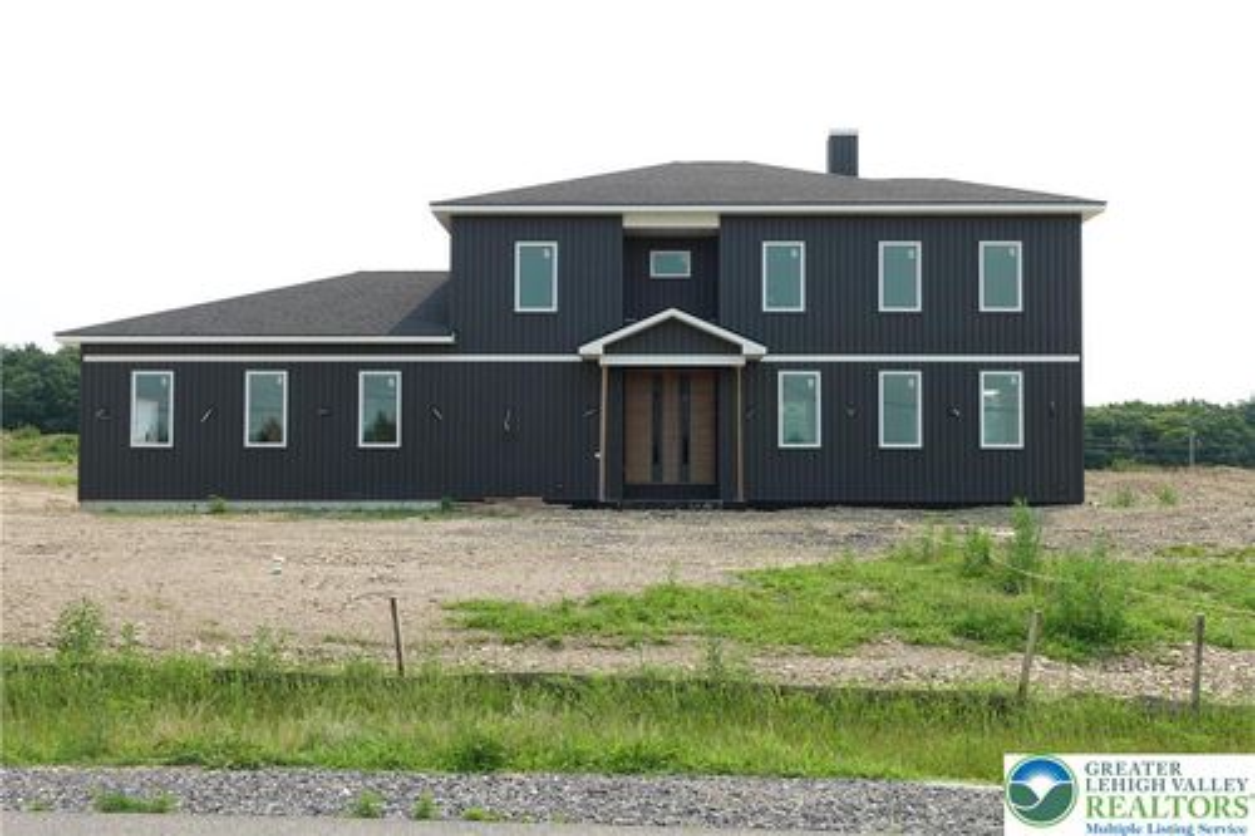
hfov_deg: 53.1
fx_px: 1255
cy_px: 418
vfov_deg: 36.8
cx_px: 628
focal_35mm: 36
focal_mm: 13.76
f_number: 5.6
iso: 125
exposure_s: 1/320
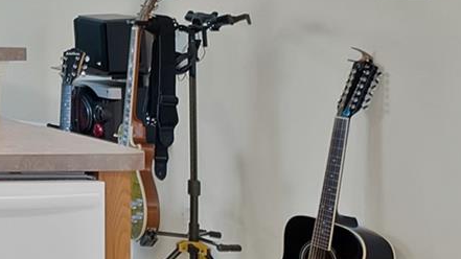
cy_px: -37
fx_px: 892
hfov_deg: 17.0
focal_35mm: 73
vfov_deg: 16.0
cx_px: -546
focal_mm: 15
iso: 640
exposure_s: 3.2
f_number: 9
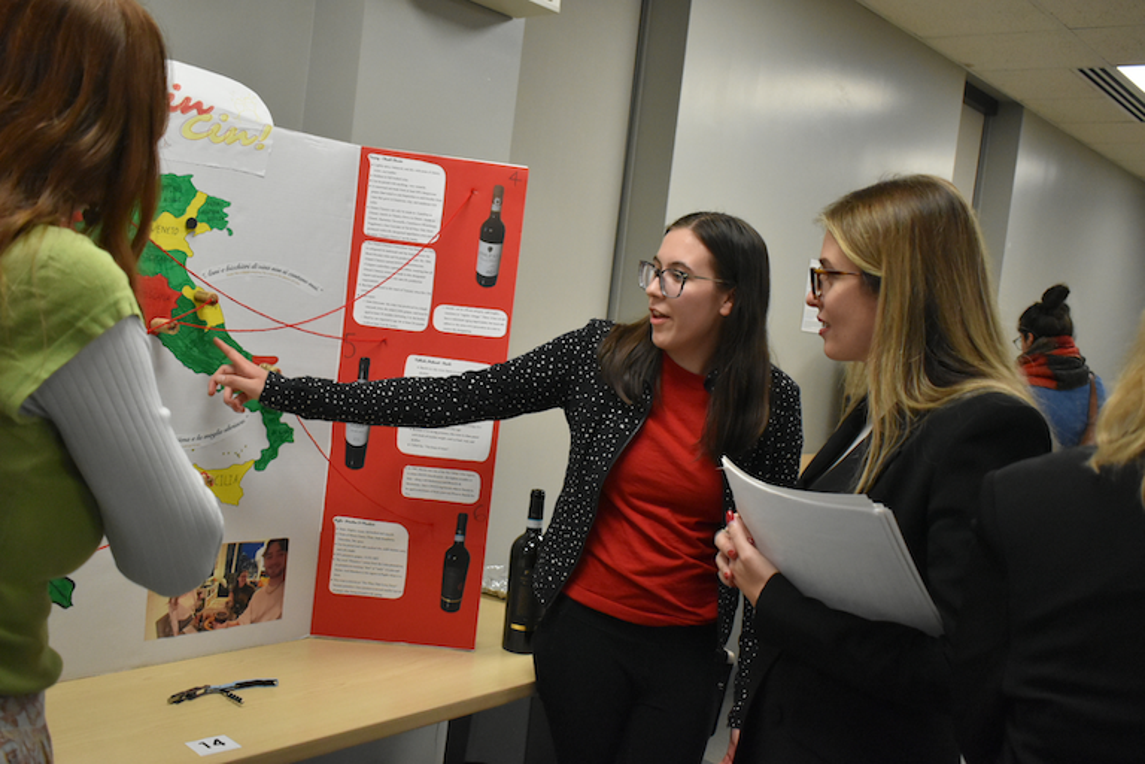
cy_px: 382
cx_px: 572
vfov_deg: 38.4
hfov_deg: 55.1
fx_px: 1097
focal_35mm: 34
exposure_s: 1/320
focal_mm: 23
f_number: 3.8
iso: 3200
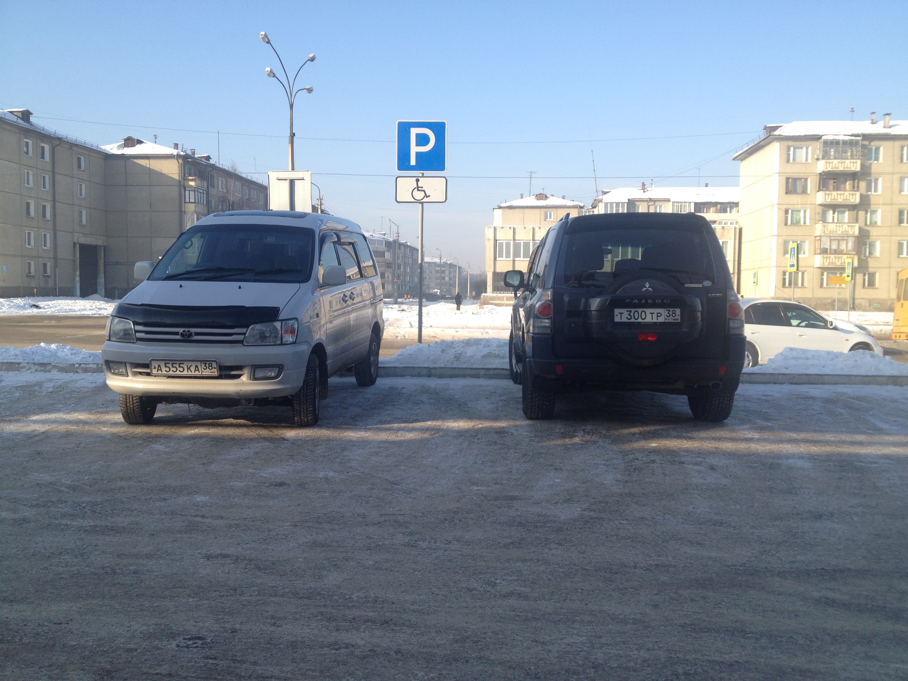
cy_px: 340
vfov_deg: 40.7
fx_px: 918
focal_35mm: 35
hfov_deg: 52.6
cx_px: 454
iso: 50
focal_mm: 4.28
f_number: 2.4
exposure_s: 1/736
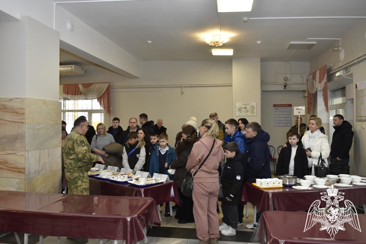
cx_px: 183
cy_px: 122
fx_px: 274
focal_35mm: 27
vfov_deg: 47.9
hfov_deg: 67.4
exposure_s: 1/200
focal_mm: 18
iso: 800
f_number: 4
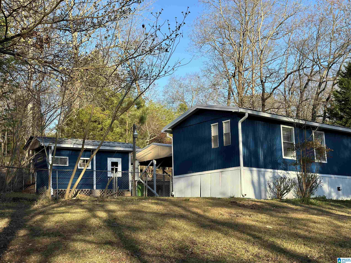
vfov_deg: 30.3
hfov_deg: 39.7
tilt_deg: +9.9
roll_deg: +1.5
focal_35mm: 48
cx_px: 176
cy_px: 132
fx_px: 487
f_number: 1.78
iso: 80
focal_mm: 6.86
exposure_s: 1/1880
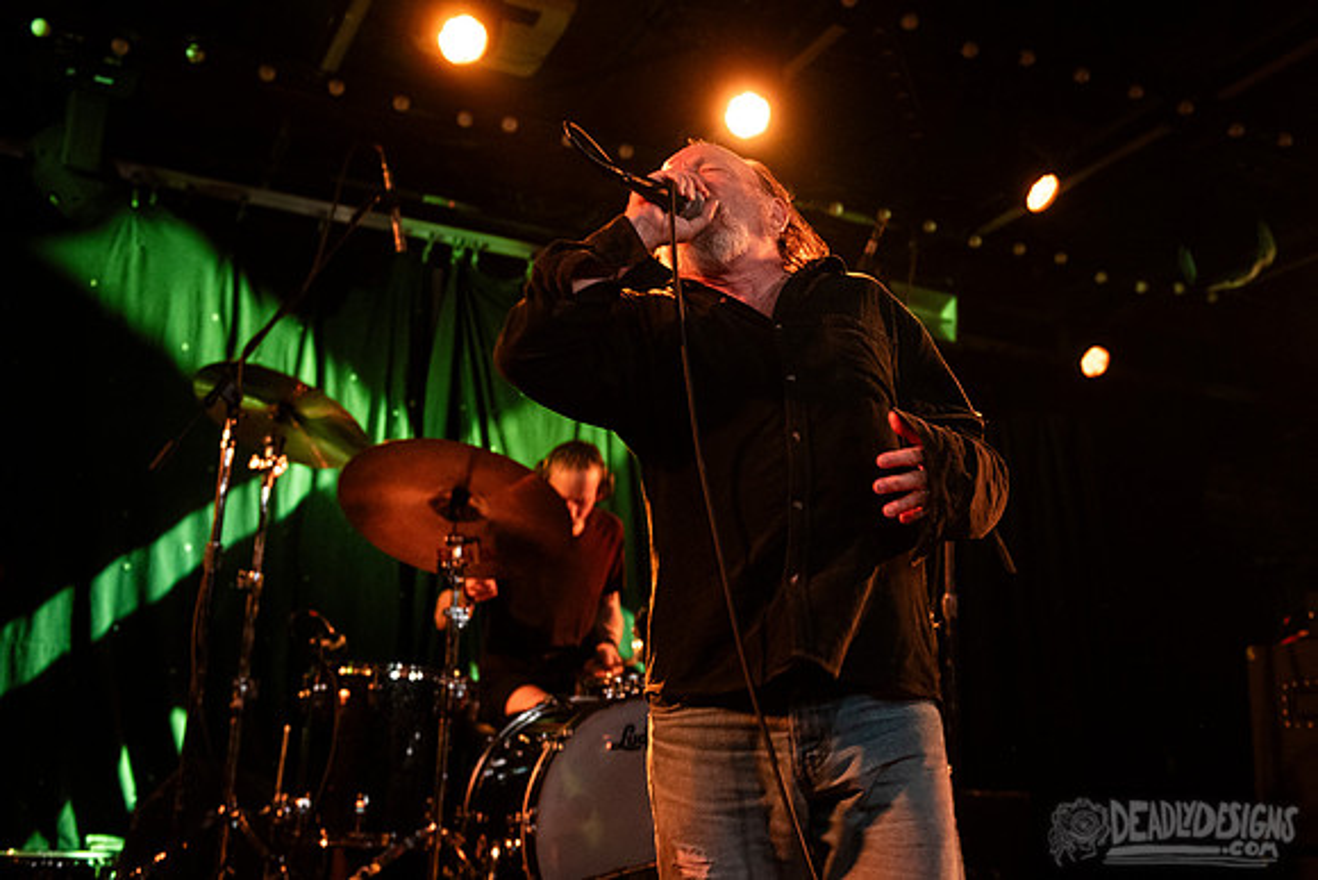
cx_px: 738
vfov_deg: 31.9
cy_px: 432
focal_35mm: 42
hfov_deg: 46.3
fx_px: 1537
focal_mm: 34
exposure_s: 1/125
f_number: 3.2
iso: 2500
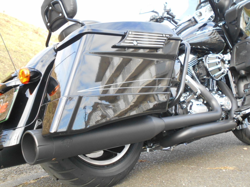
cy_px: 94
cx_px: 125
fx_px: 318
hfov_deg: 42.9
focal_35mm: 44
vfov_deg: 32.9
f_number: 4.2
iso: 320
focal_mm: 7.7
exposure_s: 1/250
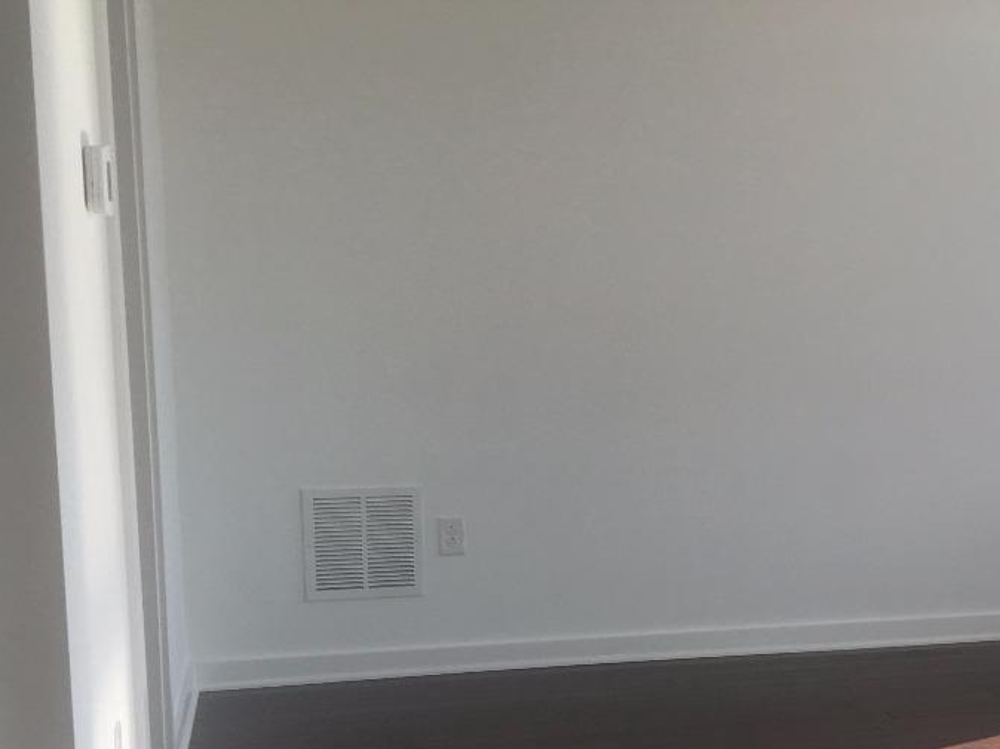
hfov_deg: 29.4
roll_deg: -1.0
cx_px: 975
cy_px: 516
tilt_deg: -7.2
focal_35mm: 62
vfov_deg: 23.5
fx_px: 1790
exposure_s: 1/149
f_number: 2.2
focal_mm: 4.15
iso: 25
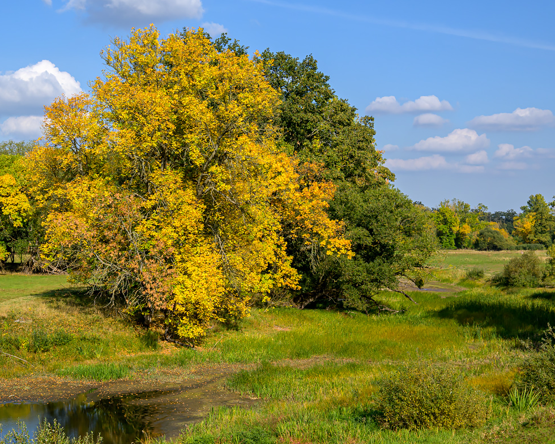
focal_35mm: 54
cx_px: 265
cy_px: 221
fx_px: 892
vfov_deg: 28.0
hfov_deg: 34.6
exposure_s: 1/500
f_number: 8
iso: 200
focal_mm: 31.5
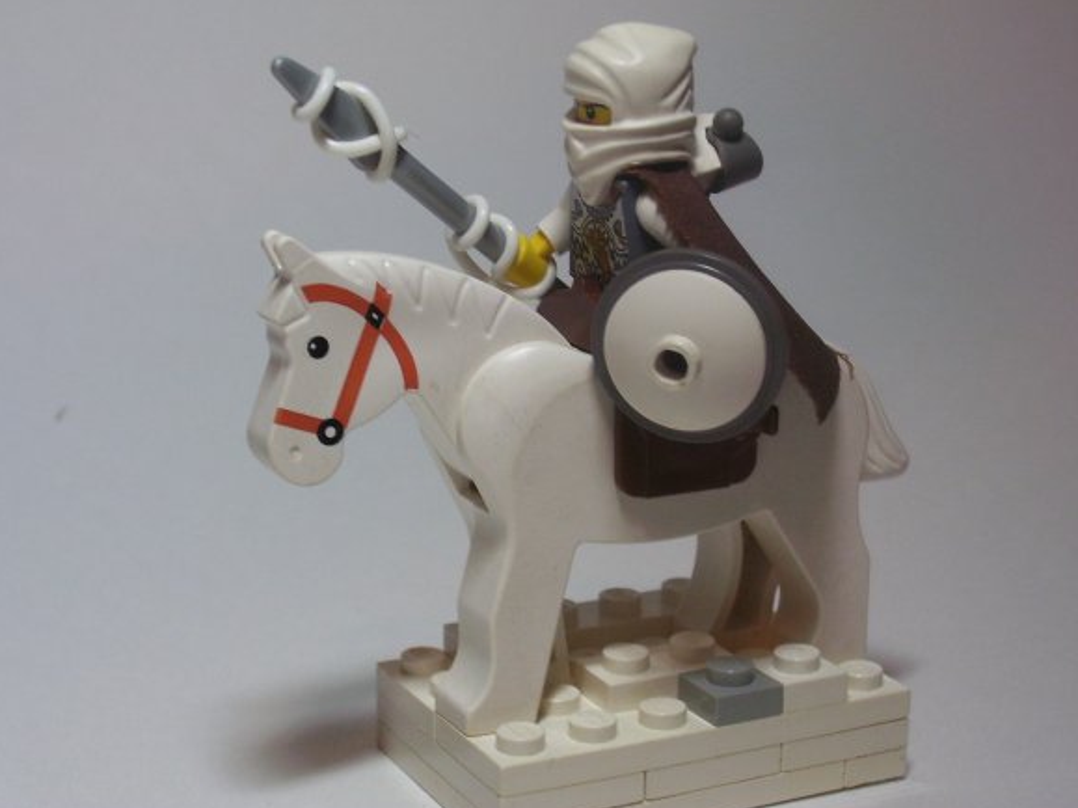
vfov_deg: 20.2
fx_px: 2273
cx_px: 497
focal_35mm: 73
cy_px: 370
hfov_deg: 26.7
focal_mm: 10.8
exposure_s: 1/45
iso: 125
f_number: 3.6
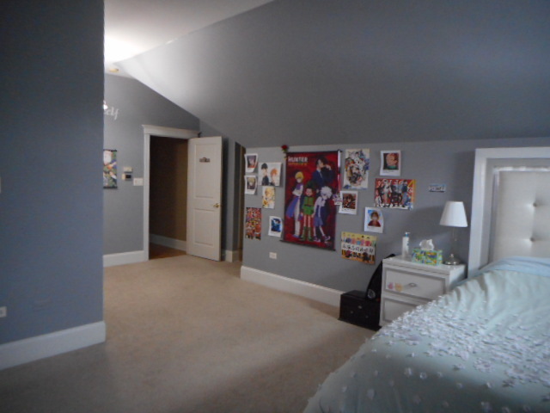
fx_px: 397
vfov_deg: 54.9
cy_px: 206
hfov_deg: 69.4
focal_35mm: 25
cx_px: 275
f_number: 3.7
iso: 500
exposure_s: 1/15
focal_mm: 4.5
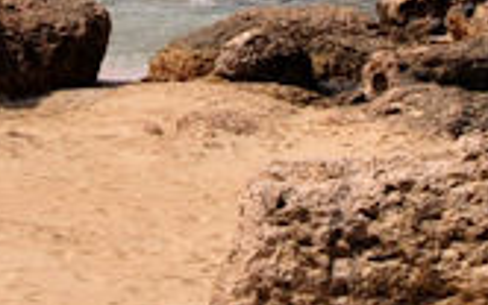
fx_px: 2648
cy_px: 415
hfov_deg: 9.4
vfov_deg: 6.5
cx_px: -659
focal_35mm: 199
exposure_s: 1/500
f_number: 11
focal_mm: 18
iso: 200
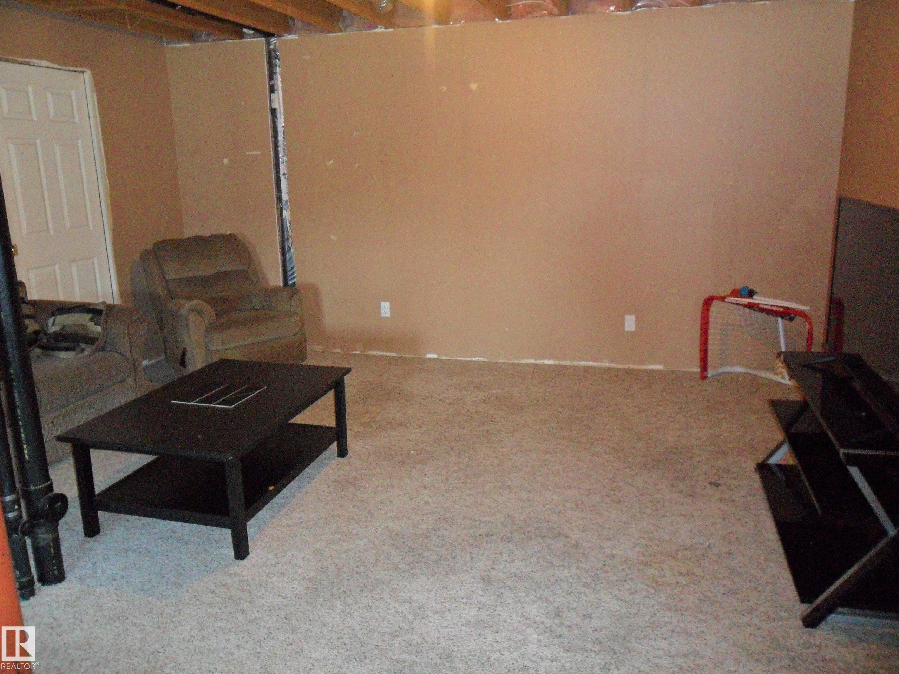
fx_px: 701
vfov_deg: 51.4
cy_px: 337
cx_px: 450
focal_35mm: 27
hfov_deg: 65.3
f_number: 3.5
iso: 400
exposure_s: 1/15
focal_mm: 4.9
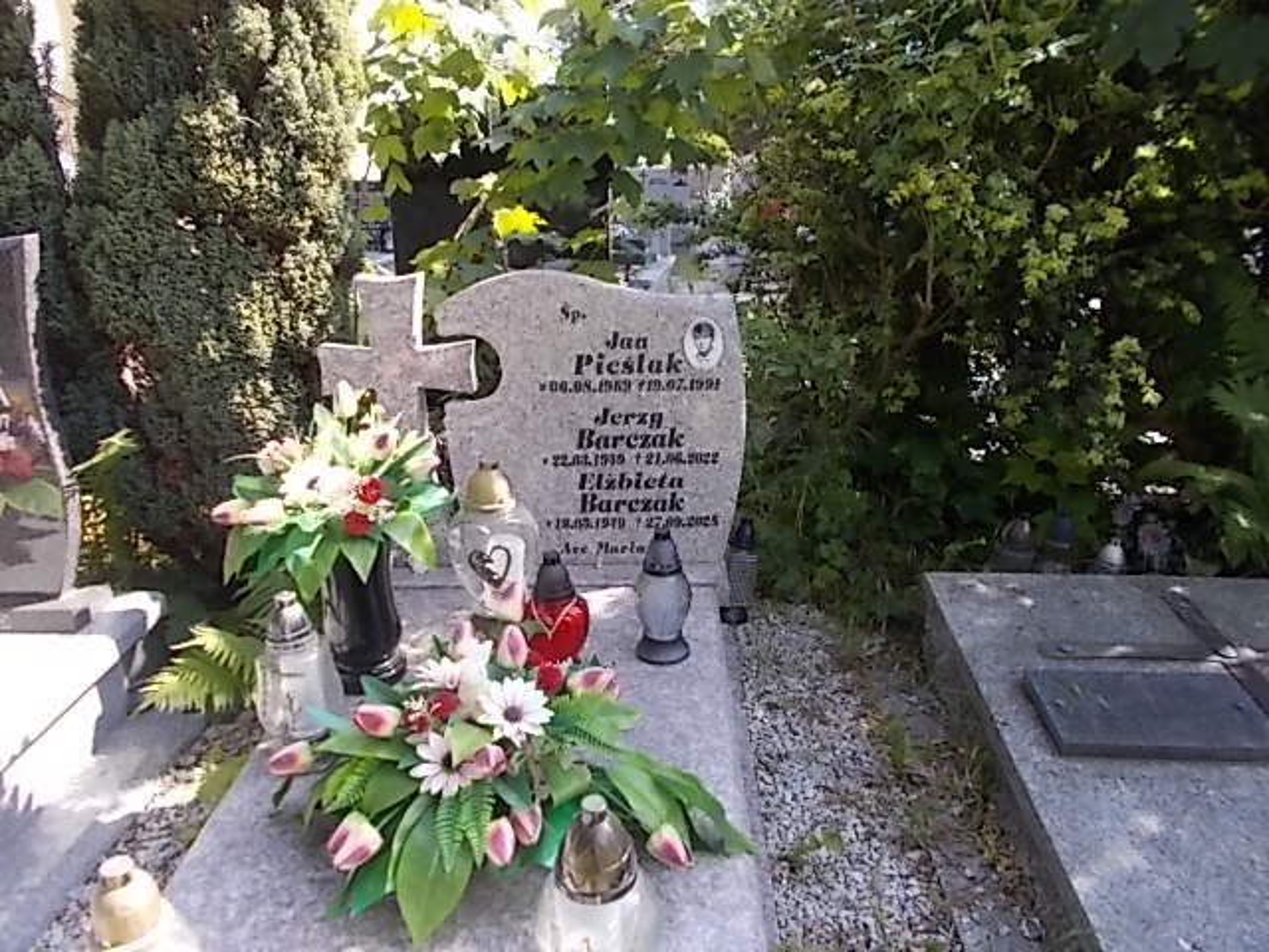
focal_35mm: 26
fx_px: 953
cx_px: 634
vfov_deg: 53.1
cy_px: 476
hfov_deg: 67.3
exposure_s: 1/160
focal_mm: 4.6
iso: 80
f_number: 3.2
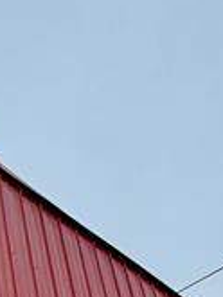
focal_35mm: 65
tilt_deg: +16.6
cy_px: 538
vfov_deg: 20.6
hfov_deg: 22.3
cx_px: 176
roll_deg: +0.6
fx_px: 558
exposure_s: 1/502
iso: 50
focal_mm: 2.22
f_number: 2.2
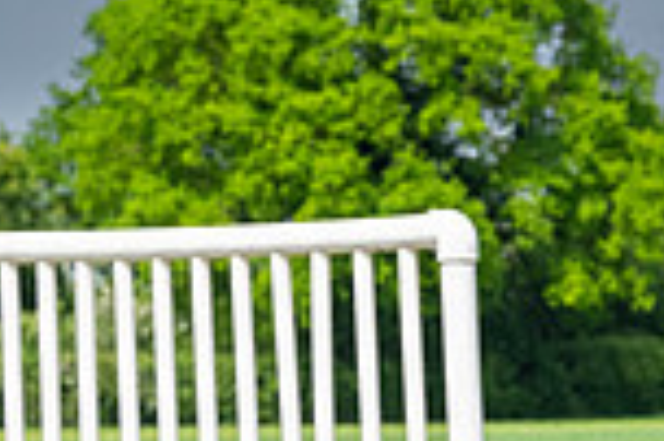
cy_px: 803
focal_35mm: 418
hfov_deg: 4.9
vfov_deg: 3.3
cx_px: 1076
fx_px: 7701
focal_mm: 70
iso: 400
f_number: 5
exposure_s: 1/2500
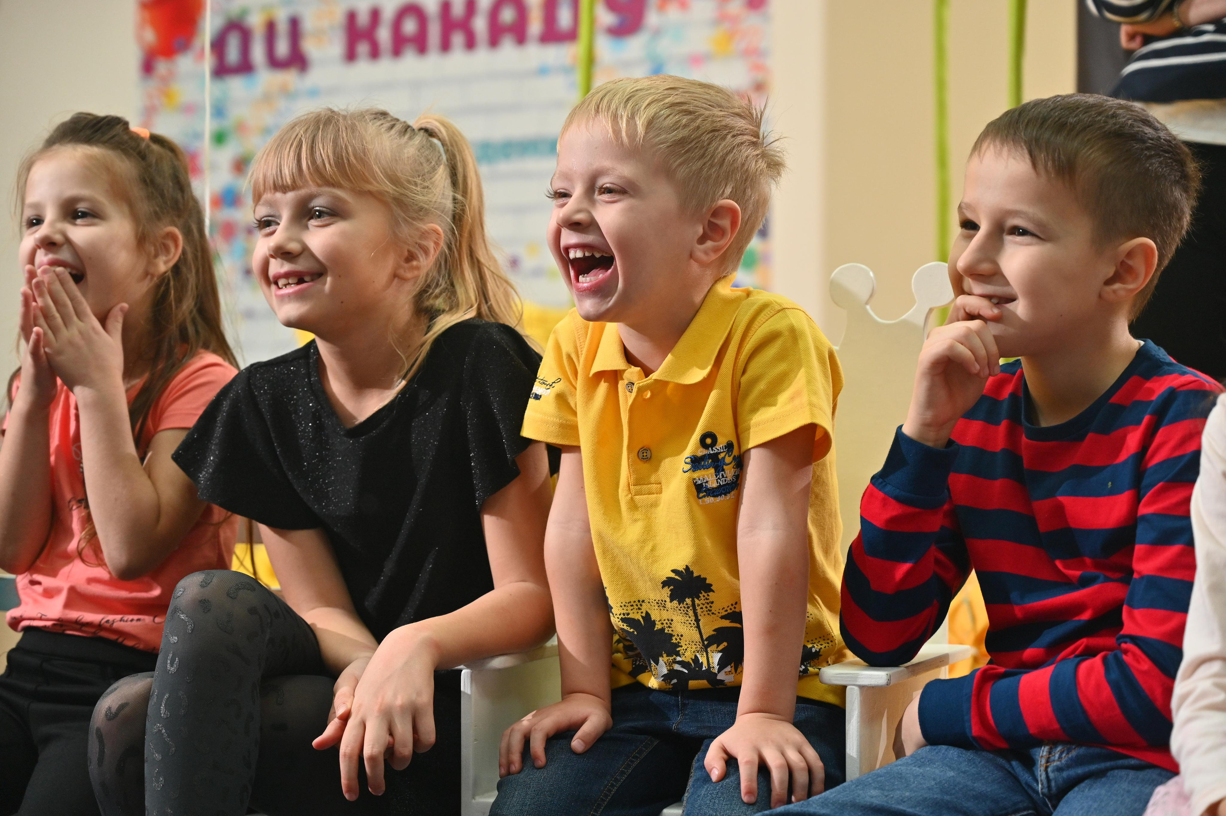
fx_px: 2383
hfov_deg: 28.9
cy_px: 408
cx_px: 613
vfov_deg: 19.4
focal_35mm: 70
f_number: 4
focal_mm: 70
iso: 640
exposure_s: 1/160
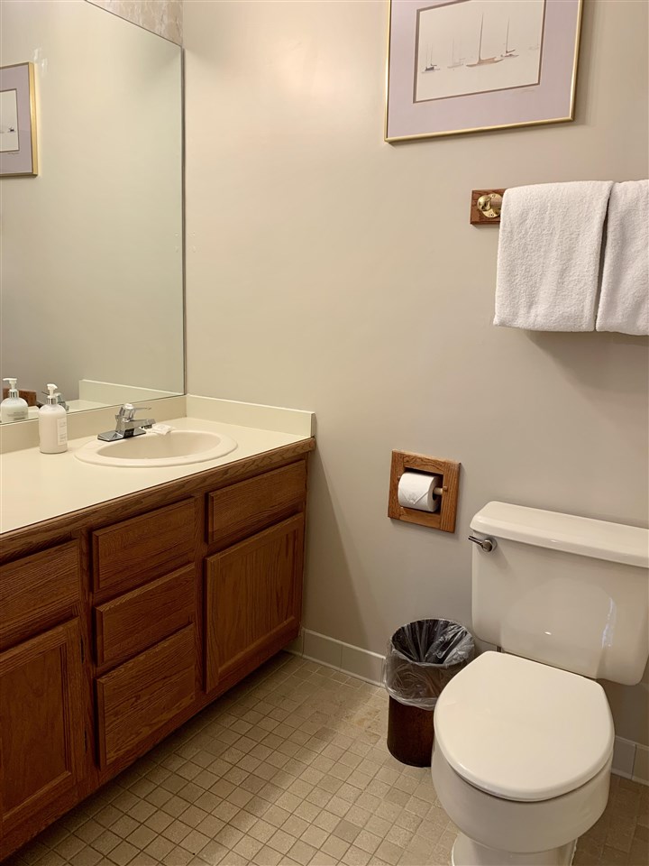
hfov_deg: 53.1
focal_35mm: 26
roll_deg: -2.1
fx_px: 650
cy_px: 433
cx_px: 324
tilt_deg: -9.5
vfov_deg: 67.3
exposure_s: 1/60
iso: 50
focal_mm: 4.25
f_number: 1.8
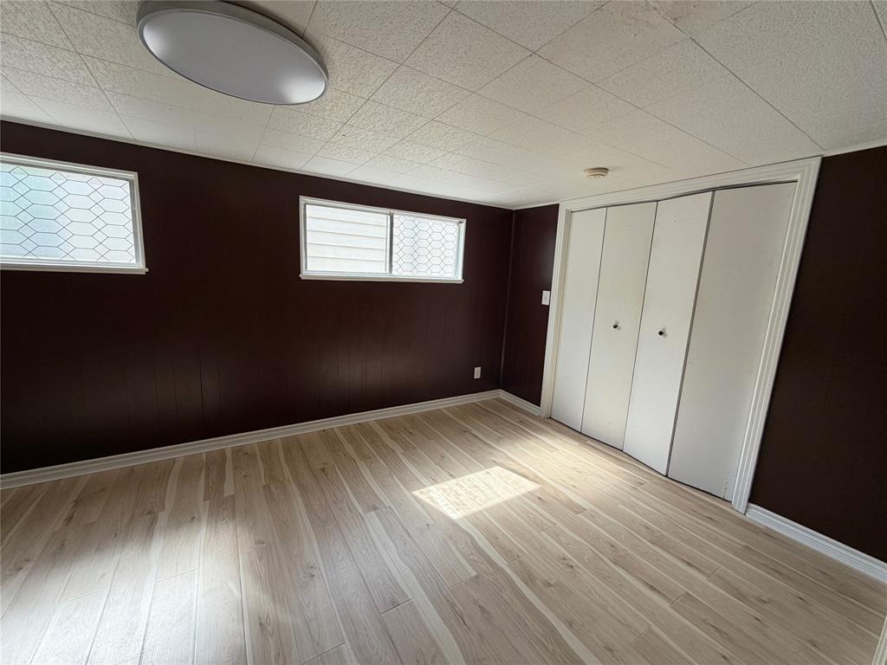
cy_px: 332
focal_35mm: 14
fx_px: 359
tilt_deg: -9.2
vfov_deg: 85.7
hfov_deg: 102.1
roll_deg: -2.0
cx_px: 444
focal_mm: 2.22
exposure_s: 1/121
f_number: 2.2
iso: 64
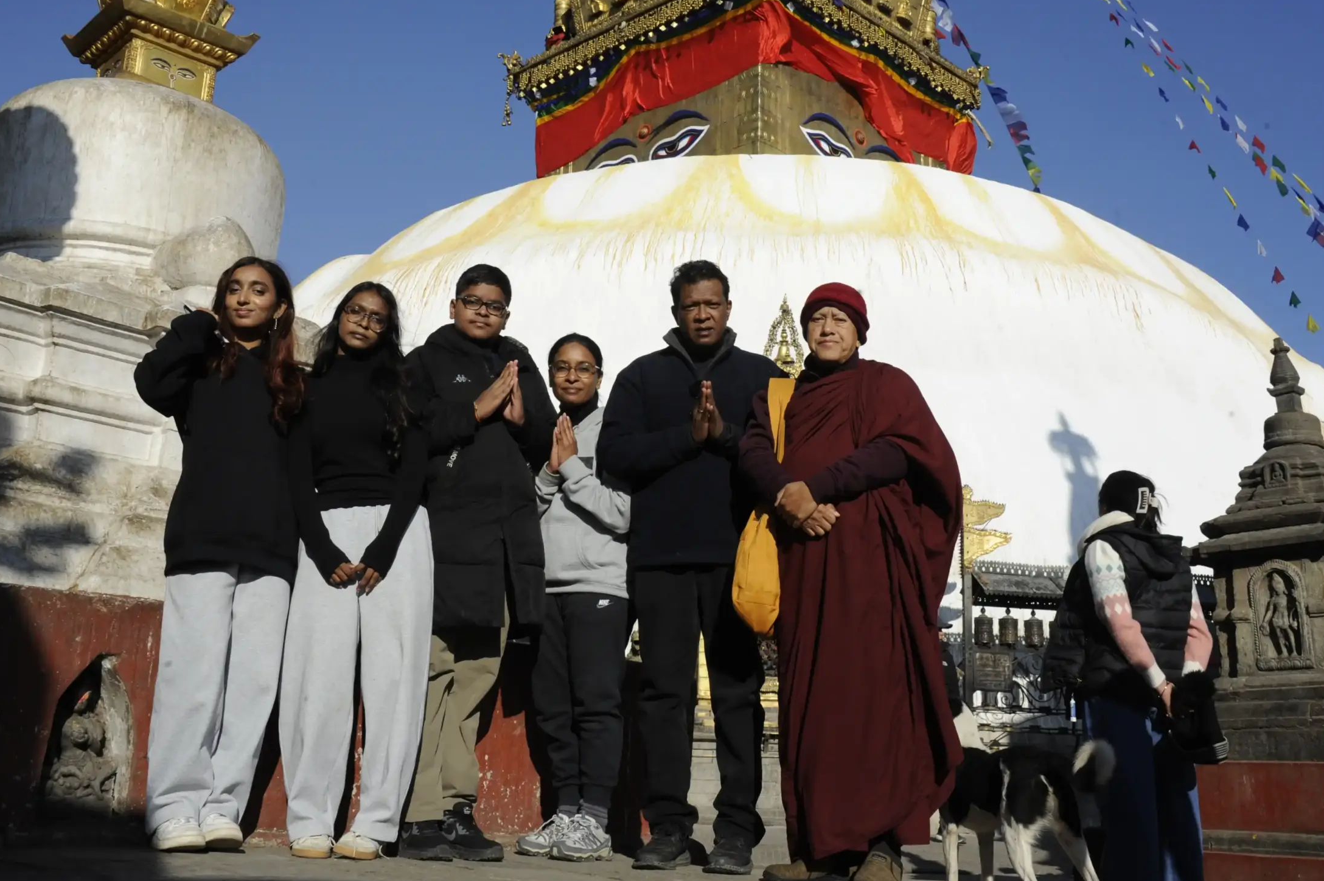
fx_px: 1470
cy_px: 367
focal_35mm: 40
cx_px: 660
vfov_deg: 33.3
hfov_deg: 48.5
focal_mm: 34
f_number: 18
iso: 1250
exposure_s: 1/1250
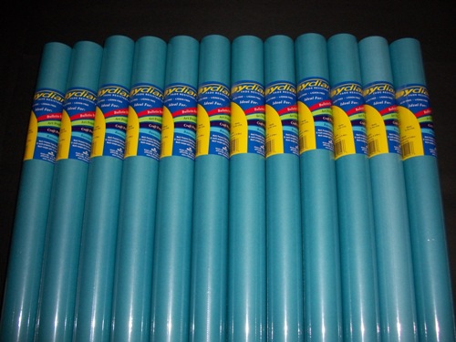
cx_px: 228
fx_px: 461
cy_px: 171
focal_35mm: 35
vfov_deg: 40.7
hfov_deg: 52.6
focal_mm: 6.3
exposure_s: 1/125
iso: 200
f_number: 3.1
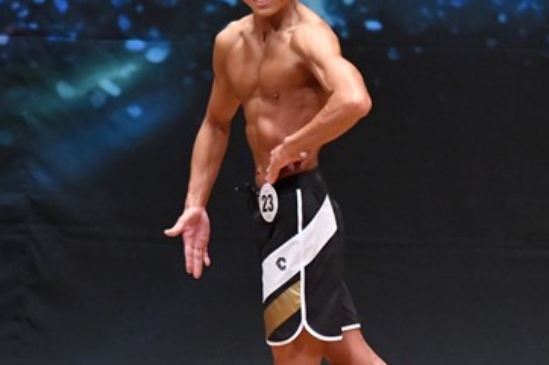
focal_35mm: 578
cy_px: 214
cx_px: 471
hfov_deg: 3.6
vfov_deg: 2.4
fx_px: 8810
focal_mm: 180
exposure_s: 1/400
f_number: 5.6
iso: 8000
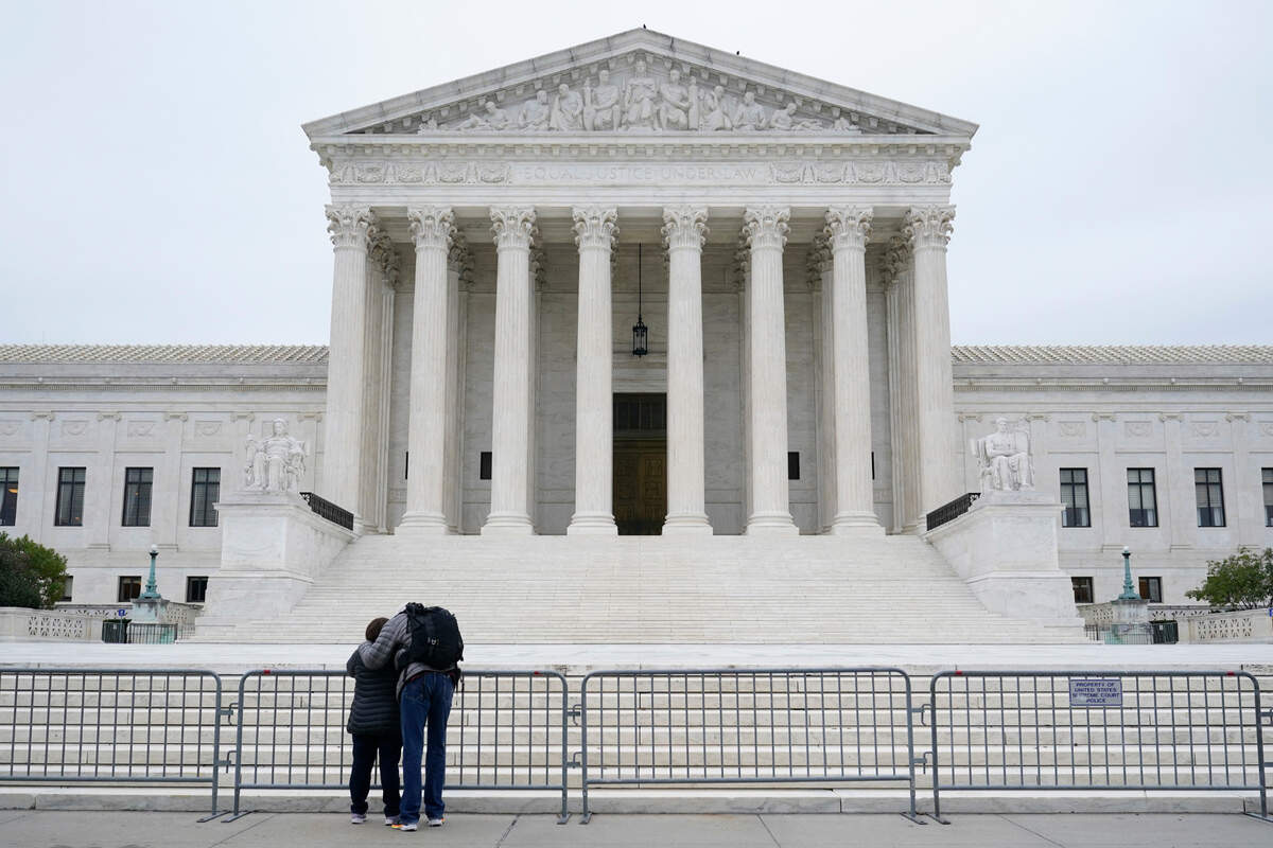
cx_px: 636
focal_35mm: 35
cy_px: 424
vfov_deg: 37.9
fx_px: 1238
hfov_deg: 54.4
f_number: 6.3
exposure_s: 1/1000
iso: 1000
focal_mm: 35
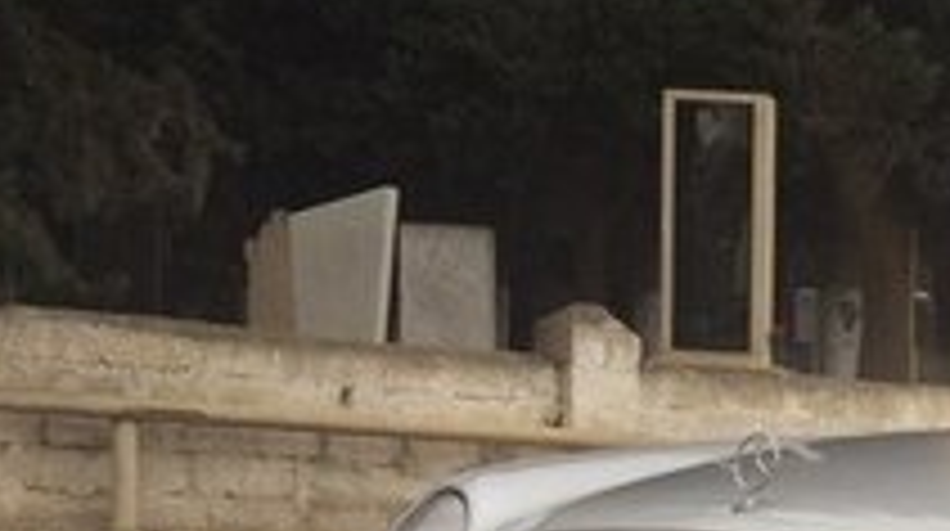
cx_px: 1441
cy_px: 839
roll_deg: -2.5
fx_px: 2490
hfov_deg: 18.9
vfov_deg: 11.6
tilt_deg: -6.6
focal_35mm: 99
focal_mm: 4.15
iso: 32
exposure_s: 1/113
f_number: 2.2
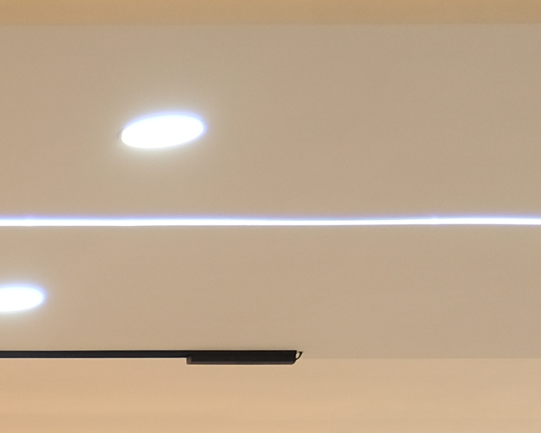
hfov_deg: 9.8
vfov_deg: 8.6
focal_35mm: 168
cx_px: -868
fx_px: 2690
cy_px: 951
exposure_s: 1/100
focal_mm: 17
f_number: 2.8
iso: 250
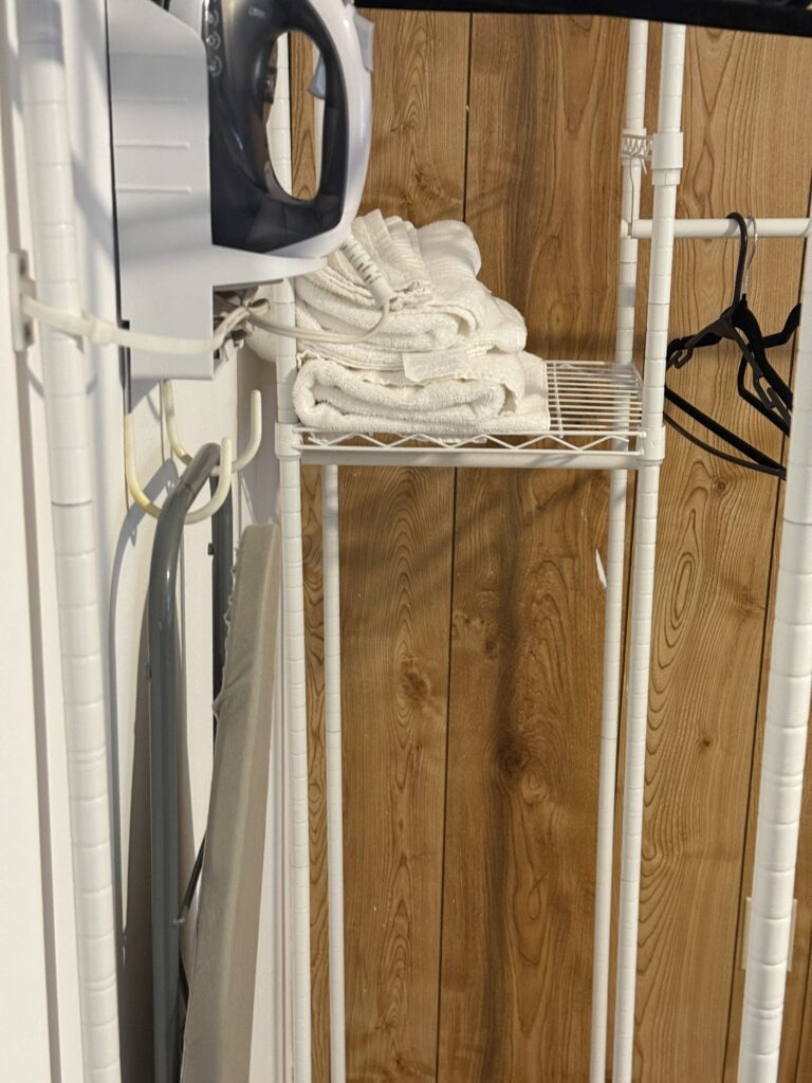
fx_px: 1501
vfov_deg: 39.7
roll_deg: -0.2
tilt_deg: -15.6
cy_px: 542
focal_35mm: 48
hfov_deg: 30.3
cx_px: 406
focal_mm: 6.76
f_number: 1.78
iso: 500
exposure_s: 1/40
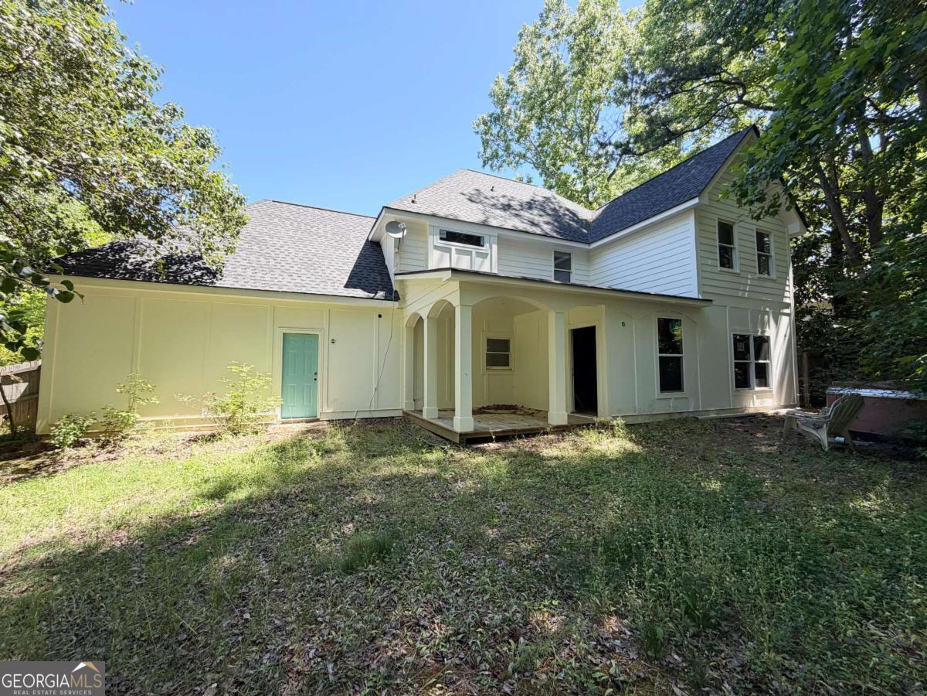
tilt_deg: +3.3
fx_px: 375
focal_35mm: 14
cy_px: 348
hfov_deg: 102.1
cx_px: 464
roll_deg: +0.5
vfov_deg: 85.7
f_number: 2.2
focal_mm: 2.22
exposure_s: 1/349
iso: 50
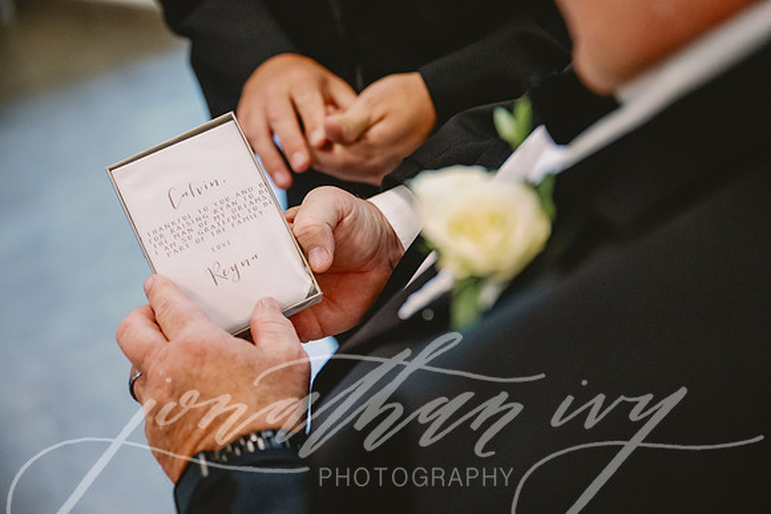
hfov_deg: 39.6
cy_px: 257
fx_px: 1071
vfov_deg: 27.0
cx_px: 386
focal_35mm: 50
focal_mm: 50
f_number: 2.8
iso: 2000
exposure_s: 1/400
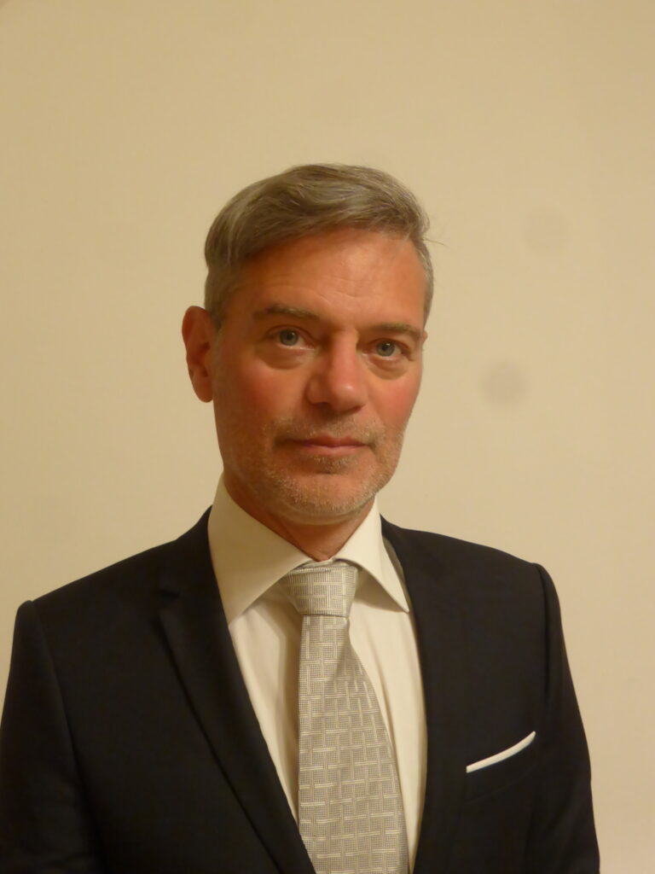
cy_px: 437
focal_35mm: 49
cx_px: 328
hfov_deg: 29.7
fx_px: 1236
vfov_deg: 38.9
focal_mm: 8.5
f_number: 4.2
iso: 400
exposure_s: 1/13
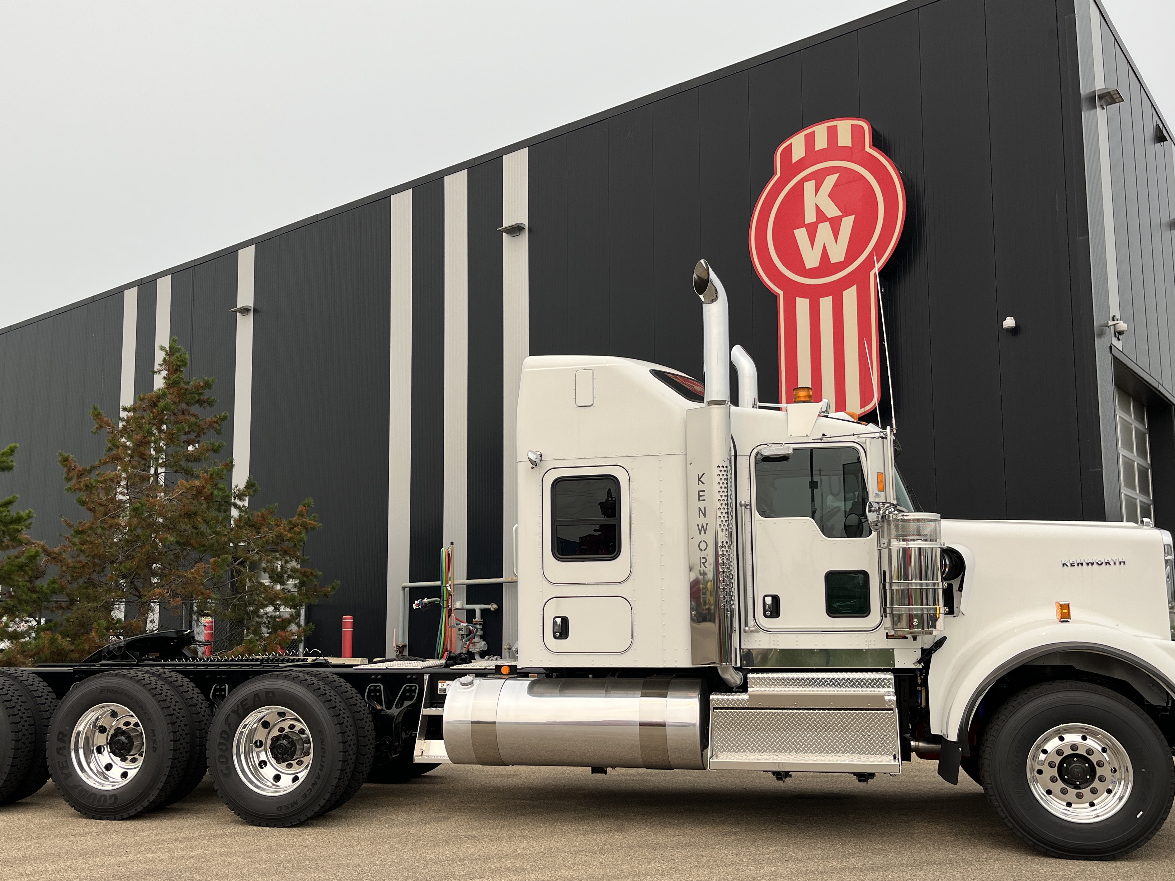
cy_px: 497
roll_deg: -0.7
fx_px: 1086
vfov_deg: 44.1
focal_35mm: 32
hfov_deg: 56.8
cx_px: 570
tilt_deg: +6.3
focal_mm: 5.1
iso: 50
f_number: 1.6
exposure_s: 1/2688
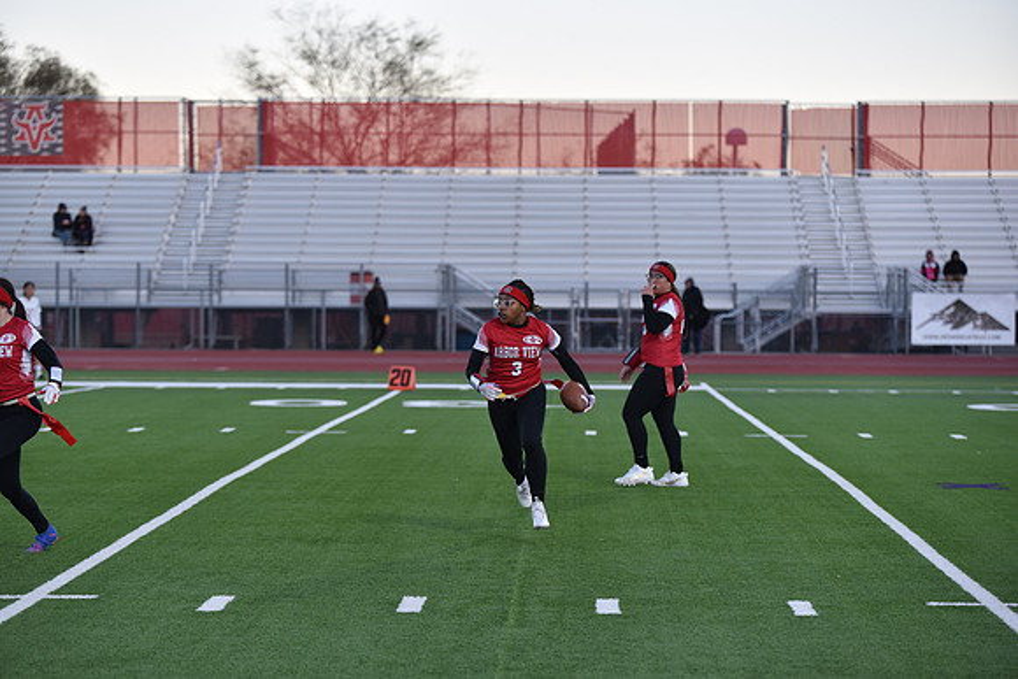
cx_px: 509
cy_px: 340
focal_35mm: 112
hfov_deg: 18.3
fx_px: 3168
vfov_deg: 12.2
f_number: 2.8
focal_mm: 112
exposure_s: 1/800
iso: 450
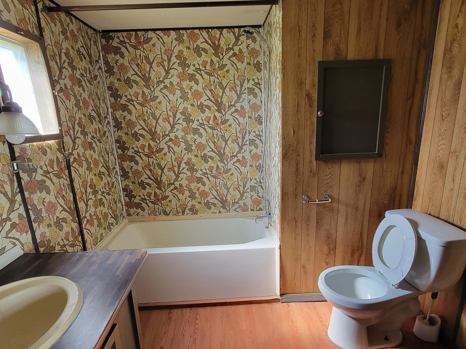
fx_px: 242
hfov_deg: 87.8
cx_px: 234
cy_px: 177
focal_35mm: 18
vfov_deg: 71.6
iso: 200
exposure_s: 1/60
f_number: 2.2
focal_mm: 2.2
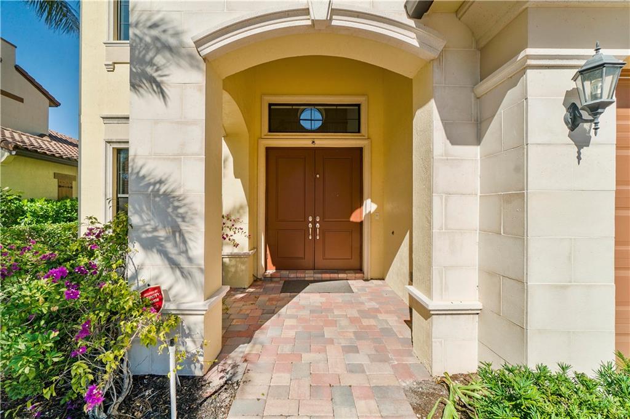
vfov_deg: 77.2
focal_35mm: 15
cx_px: 315
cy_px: 210
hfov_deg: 100.4
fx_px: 262
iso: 100
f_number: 11
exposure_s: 1/400
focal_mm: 10
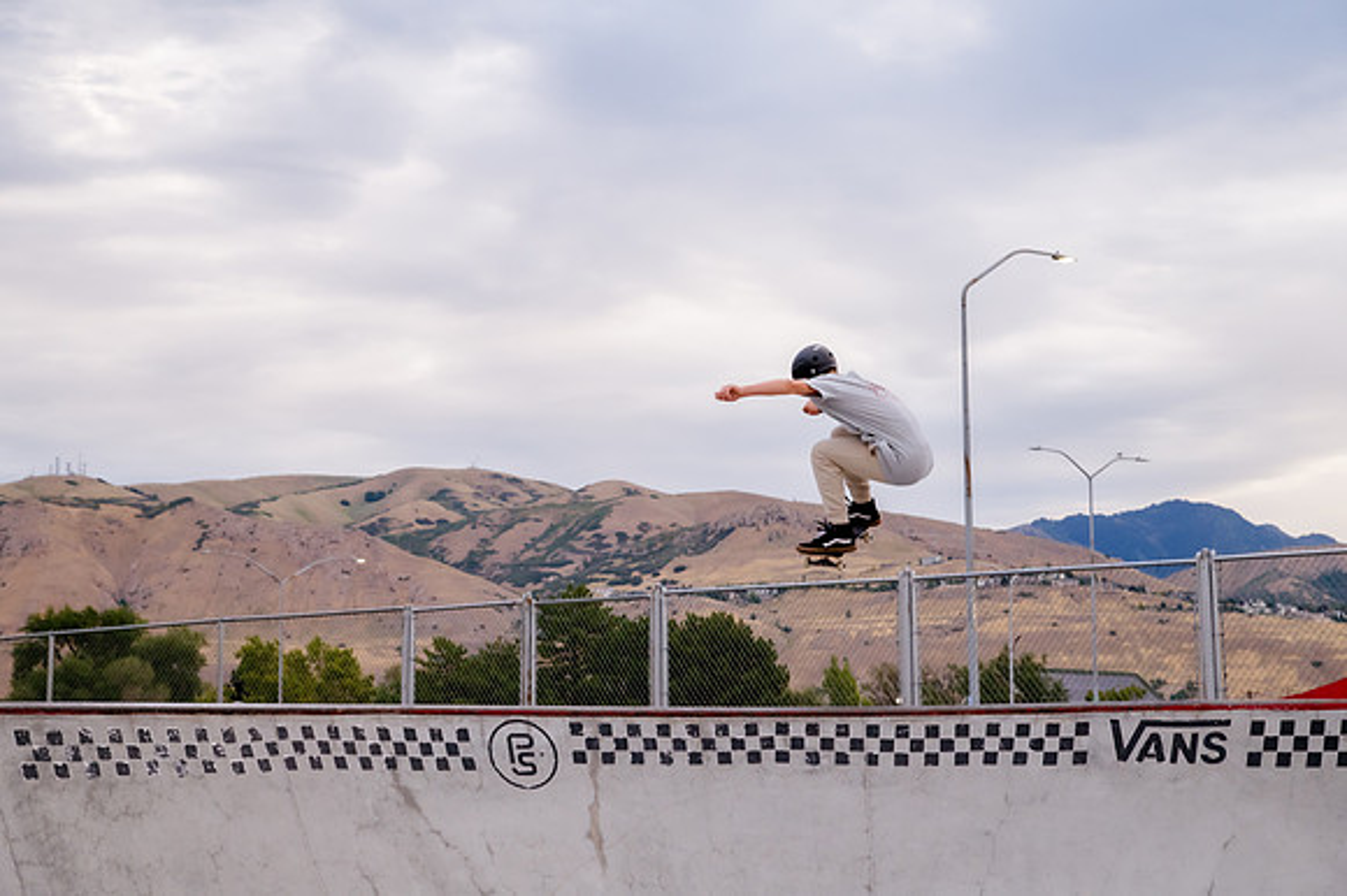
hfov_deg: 25.9
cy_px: 448
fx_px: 2927
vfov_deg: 17.4
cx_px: 674
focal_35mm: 78
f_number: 9
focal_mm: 75
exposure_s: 1/400
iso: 2500
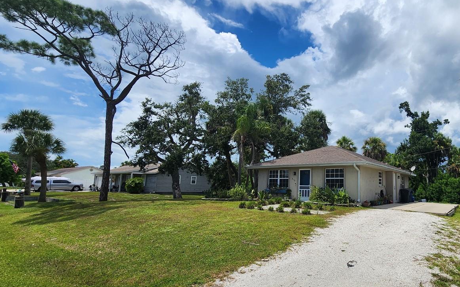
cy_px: 152
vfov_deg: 62.2
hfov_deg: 84.6
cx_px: 310
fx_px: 238
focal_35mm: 19
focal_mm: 2.2
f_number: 2.2
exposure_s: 1/3647
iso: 50
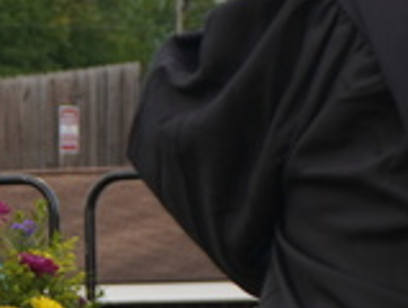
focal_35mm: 528
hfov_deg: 3.6
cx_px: -901
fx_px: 6238
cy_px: 189
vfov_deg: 2.8
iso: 160
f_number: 5
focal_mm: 57
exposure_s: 1/100
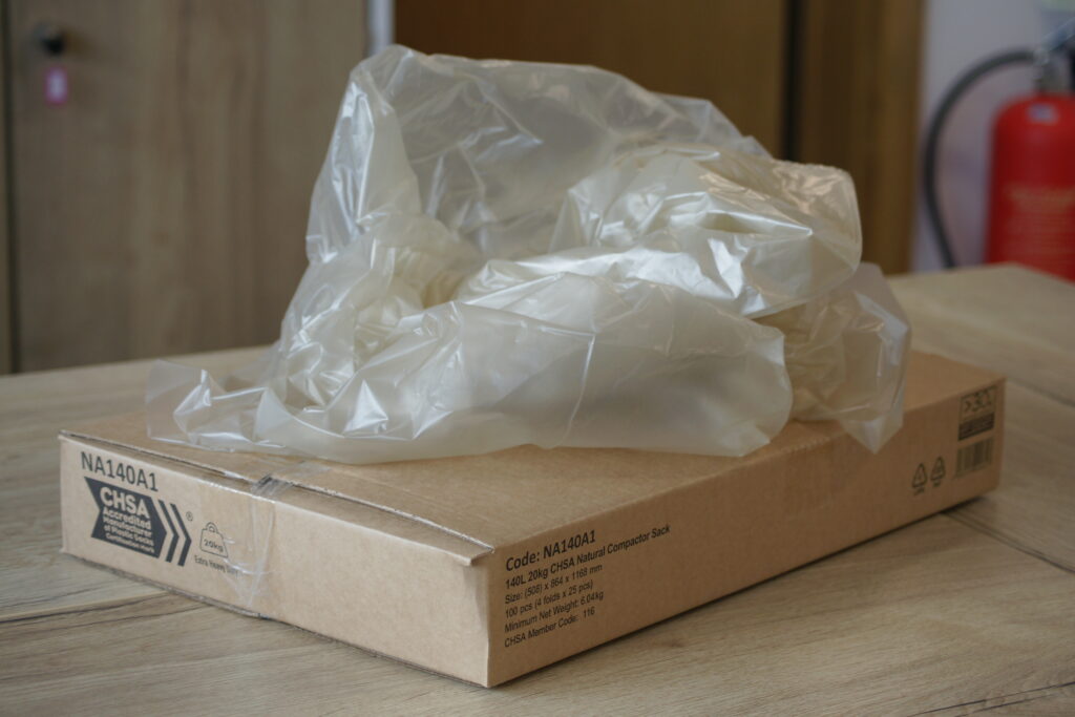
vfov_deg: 16.6
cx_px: 538
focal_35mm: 82
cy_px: 358
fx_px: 2464
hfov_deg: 24.6
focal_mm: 55
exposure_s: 1/80
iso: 200
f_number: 4.5
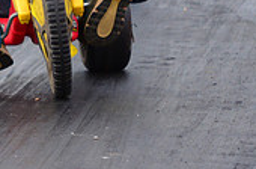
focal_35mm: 974
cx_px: -33
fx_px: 6901
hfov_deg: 2.1
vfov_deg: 1.4
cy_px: -56
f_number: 5.6
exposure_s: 1/1250
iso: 1000
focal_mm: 190
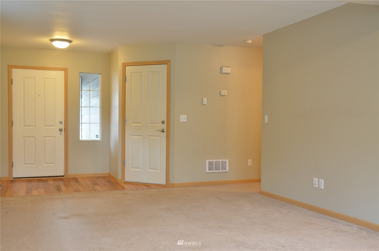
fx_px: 378
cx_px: 190
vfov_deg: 36.7
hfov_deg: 53.2
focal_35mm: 36
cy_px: 126
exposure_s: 1/20
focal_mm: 24
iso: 400
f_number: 4
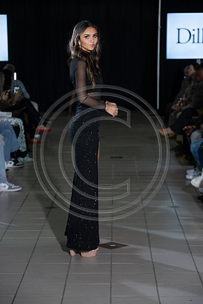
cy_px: 152
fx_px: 947
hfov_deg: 12.2
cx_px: 102
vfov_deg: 18.3
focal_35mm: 112
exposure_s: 1/160
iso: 1250
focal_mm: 112
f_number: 5.6
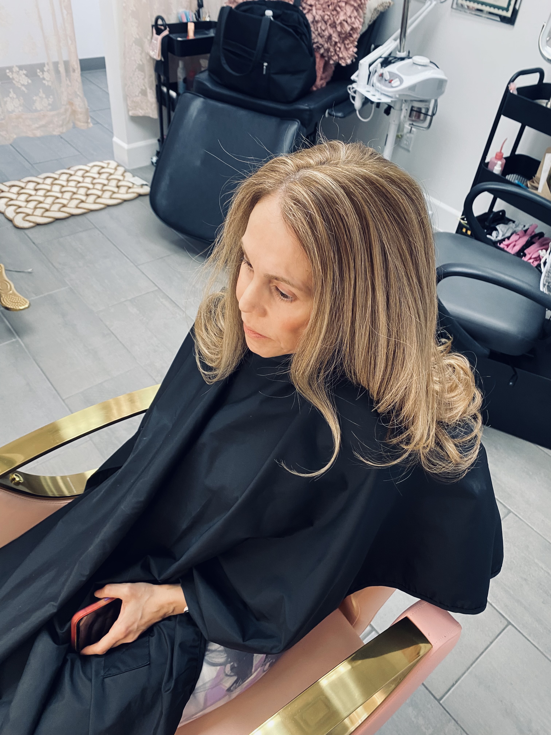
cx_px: 276
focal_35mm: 26
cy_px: 368
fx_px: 552
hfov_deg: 53.1
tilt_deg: -41.4
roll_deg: -6.2
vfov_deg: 67.3
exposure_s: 1/60
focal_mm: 4.25
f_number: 1.8
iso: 160
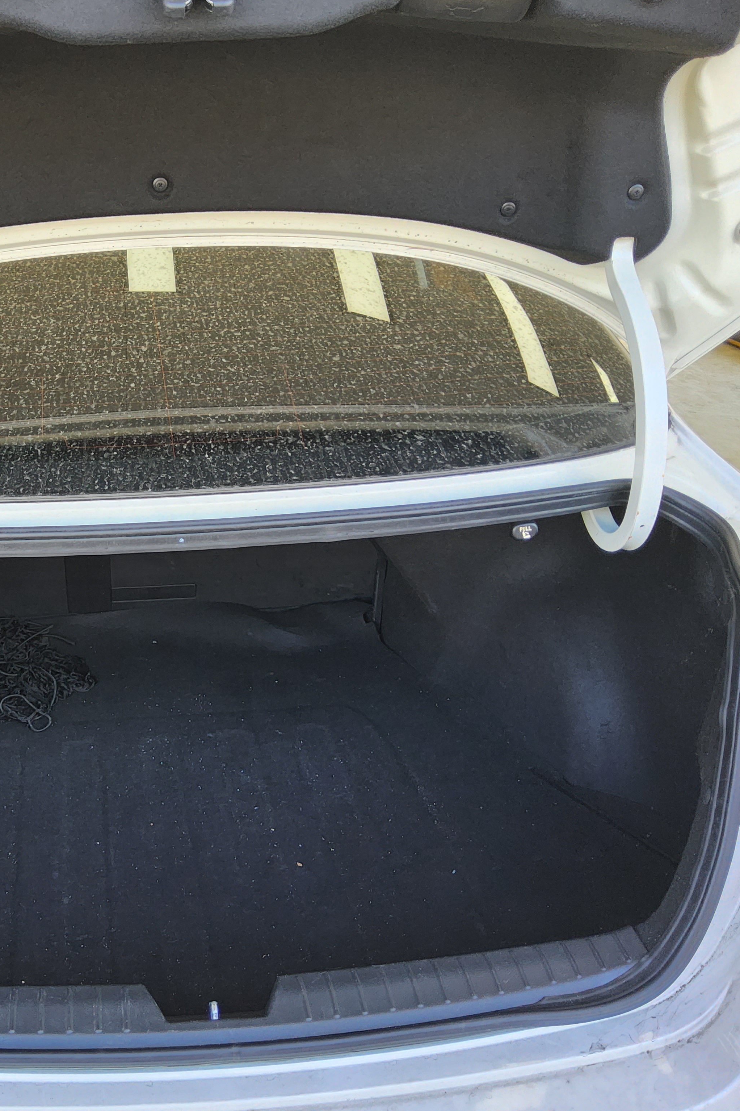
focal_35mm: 35
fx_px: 1079
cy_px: 558
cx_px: 126
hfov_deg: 36.3
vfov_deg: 54.4
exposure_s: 1/120
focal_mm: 3.08
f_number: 2
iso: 64
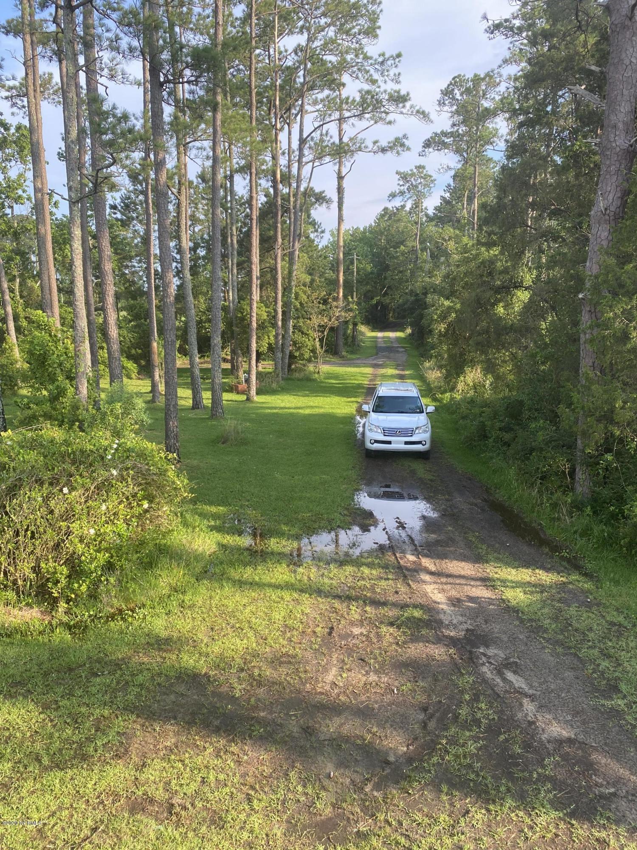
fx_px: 638
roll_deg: +2.4
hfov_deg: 53.1
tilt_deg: -8.4
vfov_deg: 67.3
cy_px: 425
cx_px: 318
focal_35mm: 26
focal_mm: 4.25
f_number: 1.8
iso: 32
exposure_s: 1/485
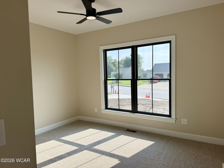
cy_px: 84
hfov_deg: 71.6
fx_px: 155
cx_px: 112
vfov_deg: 56.8
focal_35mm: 24
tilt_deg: -3.3
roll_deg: +1.8
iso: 100
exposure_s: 1/1653
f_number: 1.78
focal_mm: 6.76
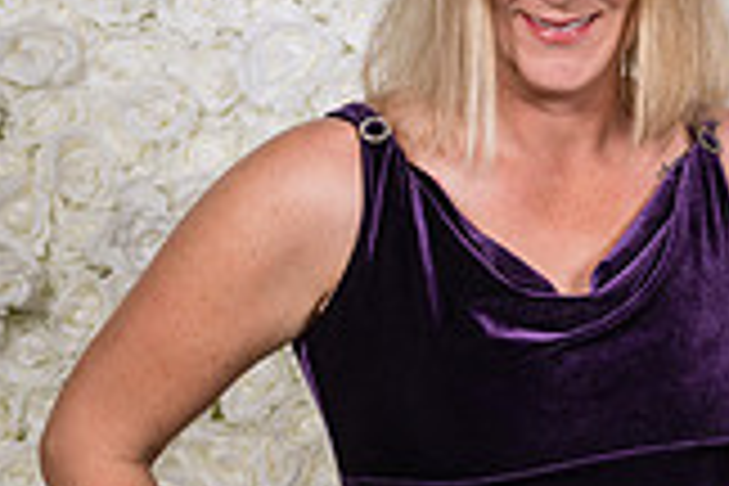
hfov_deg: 12.9
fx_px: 3118
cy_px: 452
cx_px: 968
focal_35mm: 154
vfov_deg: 8.9
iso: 400
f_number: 5.6
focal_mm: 43
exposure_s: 1/200
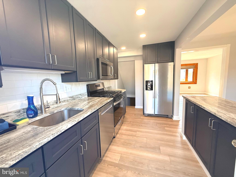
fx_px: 95
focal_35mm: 14
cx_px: 118
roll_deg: +2.0
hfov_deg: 102.1
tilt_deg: -5.7
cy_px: 88
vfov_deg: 85.7
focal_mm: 2.22
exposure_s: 1/120
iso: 200
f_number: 2.2
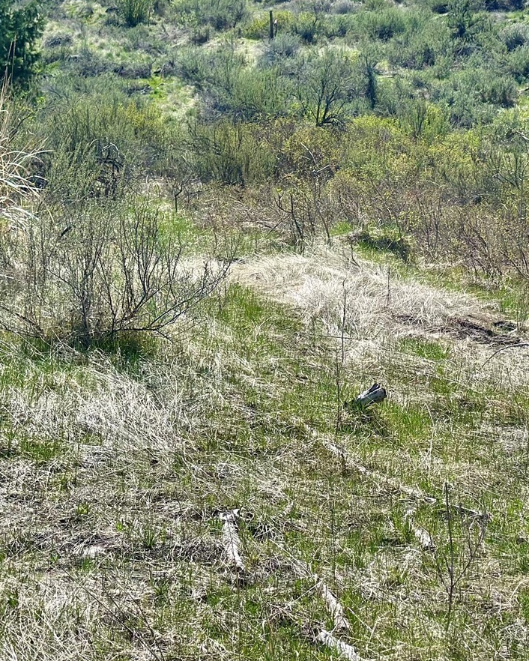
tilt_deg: +1.4
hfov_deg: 18.1
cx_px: 320
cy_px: 215
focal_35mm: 85
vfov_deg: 22.4
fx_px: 1663
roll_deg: -3.9
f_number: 1.78
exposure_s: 1/3731
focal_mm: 6.86
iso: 100
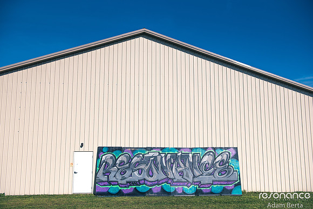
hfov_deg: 54.4
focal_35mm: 35
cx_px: 156
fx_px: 304
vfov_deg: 37.9
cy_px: 104
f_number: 4
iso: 100
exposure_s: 1/1600
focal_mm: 35
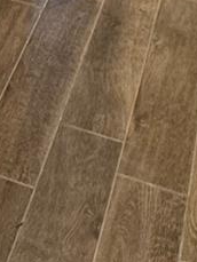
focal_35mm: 94
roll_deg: -0.9
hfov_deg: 15.6
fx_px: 713
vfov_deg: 15.4
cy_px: -302
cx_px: 30
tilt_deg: -16.3
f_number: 2.2
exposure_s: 1/60
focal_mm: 2.22
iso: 200
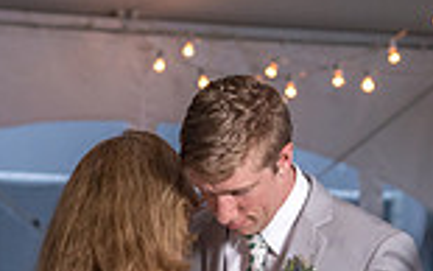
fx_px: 3766
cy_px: 276
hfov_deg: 6.6
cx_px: 303
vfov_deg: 4.1
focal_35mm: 319
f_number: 4
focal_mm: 70
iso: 1600
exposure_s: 1/200
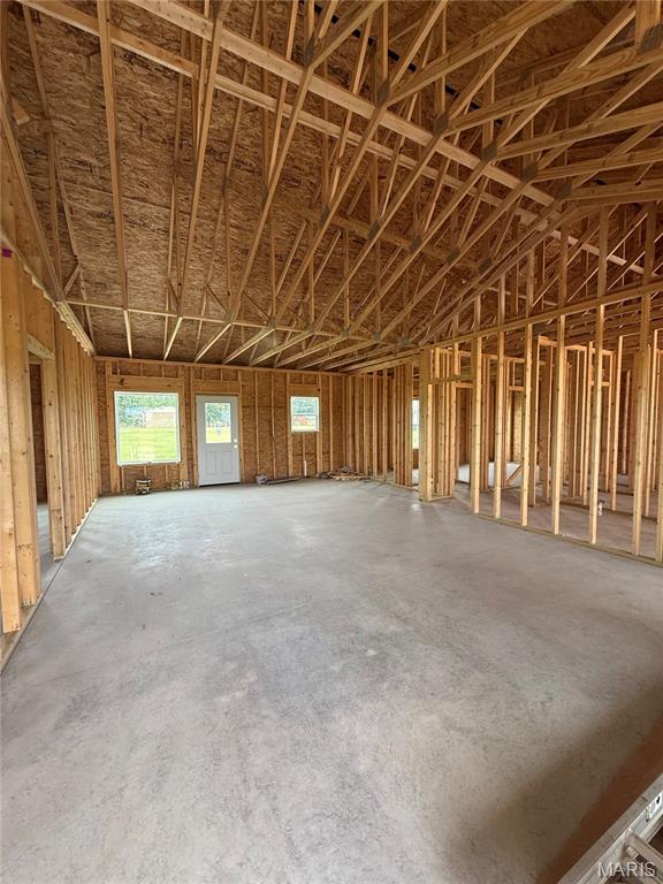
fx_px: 358
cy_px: 442
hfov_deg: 85.7
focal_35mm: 14
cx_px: 332
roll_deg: -0.2
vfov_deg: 102.1
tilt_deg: -3.2
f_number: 2.2
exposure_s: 1/99
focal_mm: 2.22
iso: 125
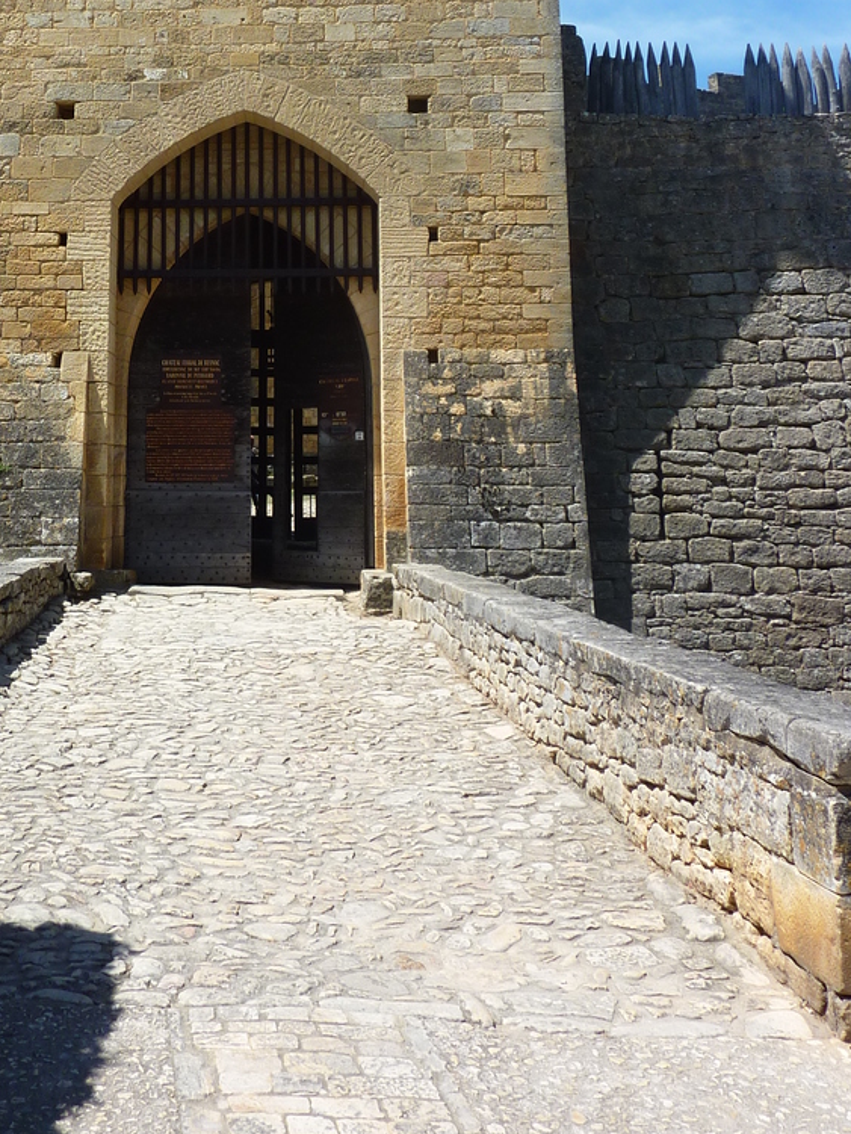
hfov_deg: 35.3
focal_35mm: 40
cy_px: 260
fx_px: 1310
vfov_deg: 44.9
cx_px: 233
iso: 80
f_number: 4.5
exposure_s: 1/400
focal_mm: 4.1
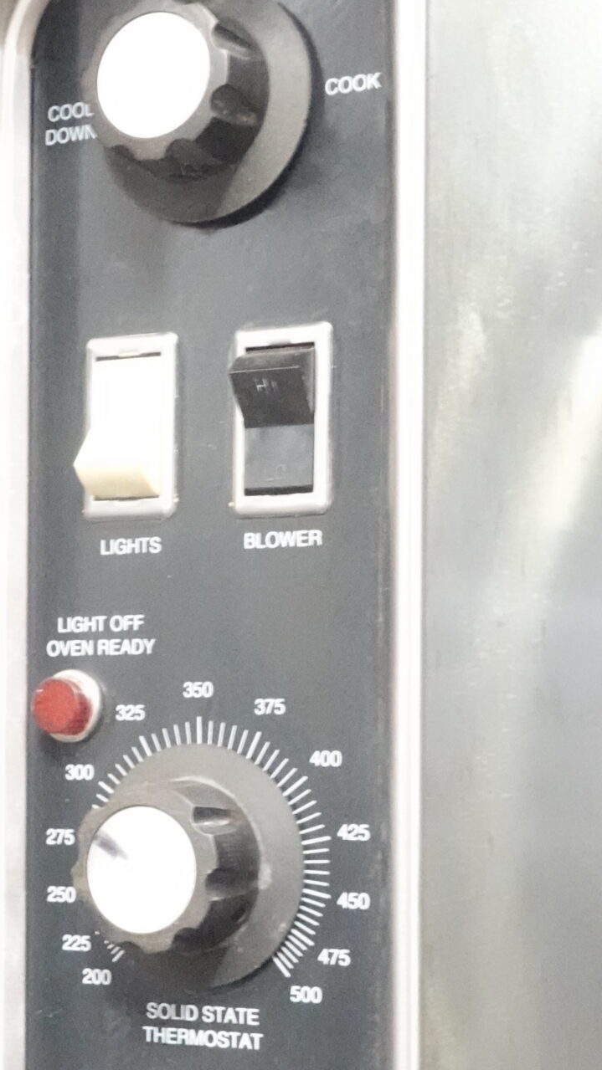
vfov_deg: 24.6
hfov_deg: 14.1
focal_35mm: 86
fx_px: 2442
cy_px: 709
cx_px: 272
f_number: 5
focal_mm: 15.28
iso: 6400
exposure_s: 1/10
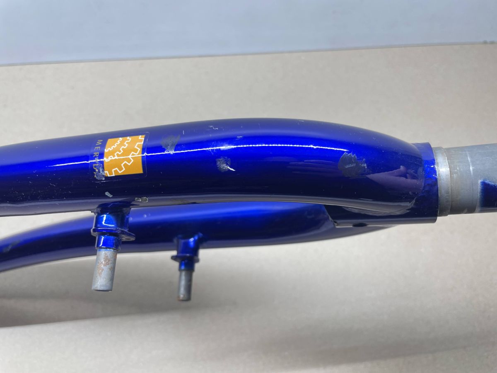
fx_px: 373
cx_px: 248
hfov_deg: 67.3
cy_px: 186
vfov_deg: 53.1
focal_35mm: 26
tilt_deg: -66.1
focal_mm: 4.2
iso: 64
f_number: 1.6
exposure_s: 1/50
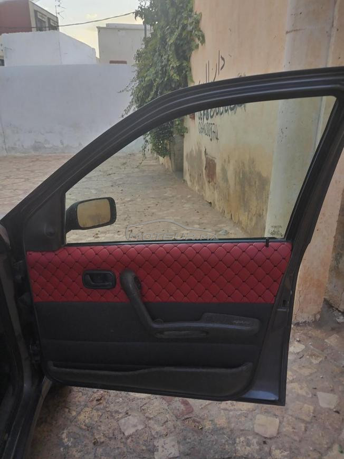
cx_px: 172
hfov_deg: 53.1
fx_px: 344
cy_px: 230
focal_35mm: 26
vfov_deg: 67.3
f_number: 1.8
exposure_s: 1/50
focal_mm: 4.75
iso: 138
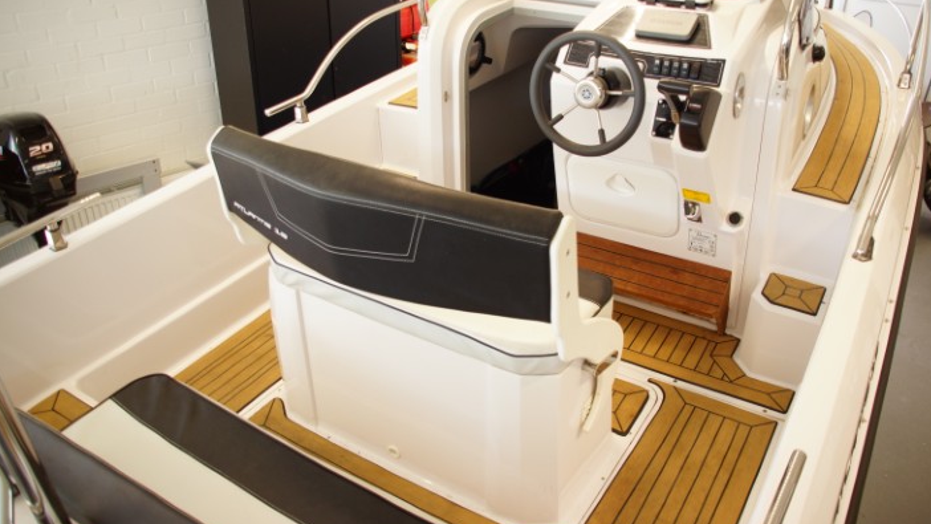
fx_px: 716
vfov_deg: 40.1
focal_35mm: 29
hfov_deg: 66.1
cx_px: 473
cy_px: 220
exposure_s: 1/40
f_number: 3.5
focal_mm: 18
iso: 200
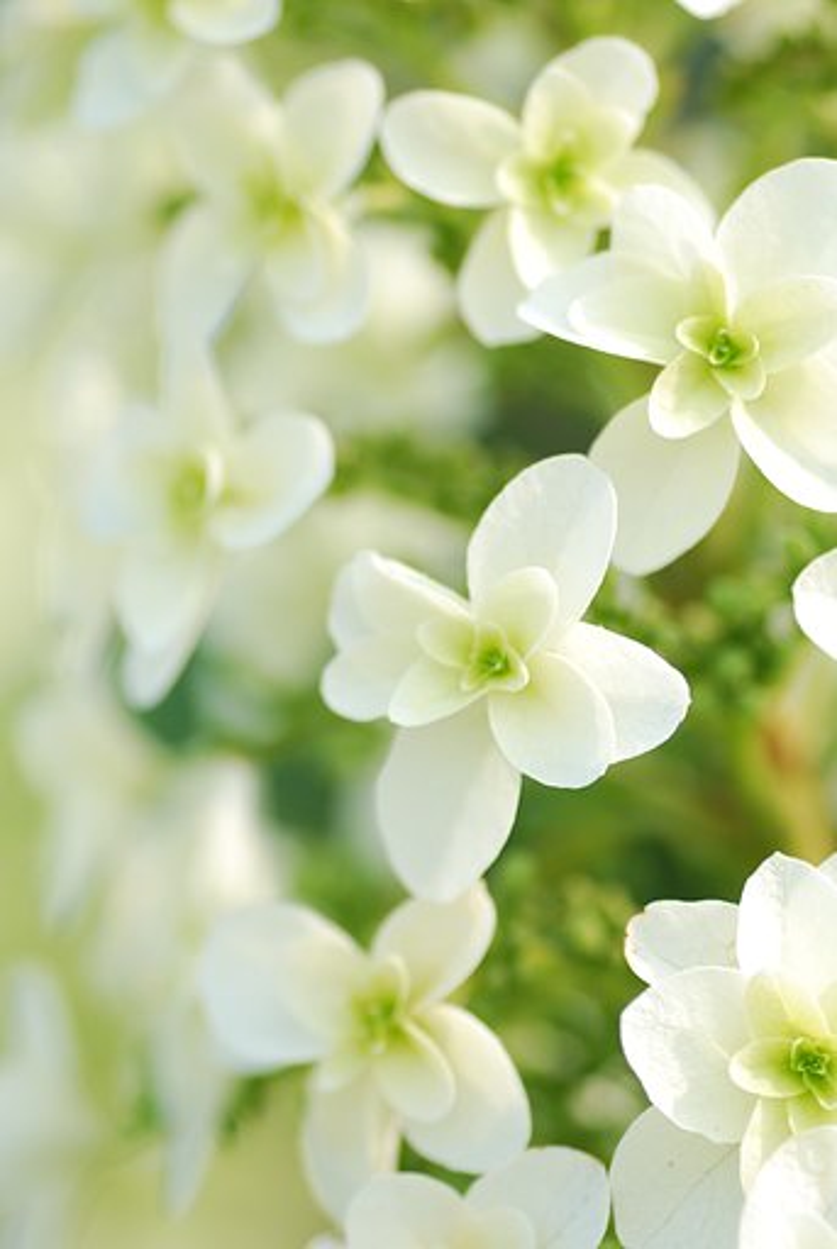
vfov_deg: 15.2
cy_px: 624
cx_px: 418
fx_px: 4692
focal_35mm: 135
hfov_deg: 10.2
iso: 100
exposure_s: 1/400
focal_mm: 90
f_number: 3.8
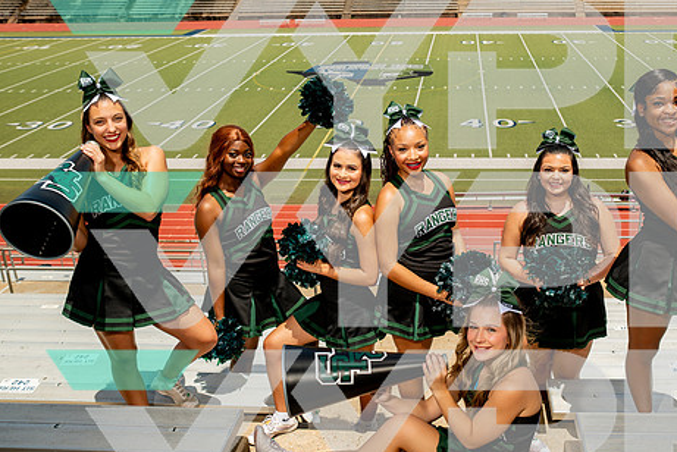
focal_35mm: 42
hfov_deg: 45.9
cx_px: 426
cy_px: 244
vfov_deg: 31.9
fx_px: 790
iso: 100
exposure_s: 1/400
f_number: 7.1
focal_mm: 30
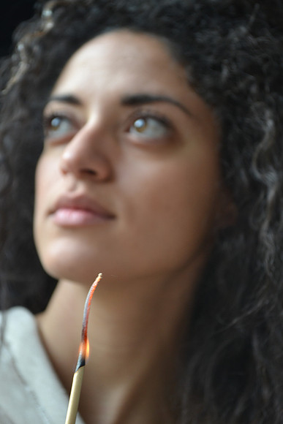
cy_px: 212
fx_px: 972
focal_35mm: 82
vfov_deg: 24.6
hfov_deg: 16.6
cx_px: 142
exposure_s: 1/30
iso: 400
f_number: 5.6
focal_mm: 55
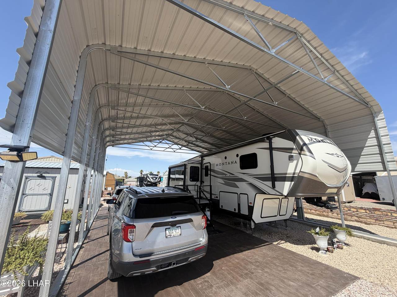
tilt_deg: +9.9
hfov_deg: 102.1
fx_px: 161
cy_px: 148
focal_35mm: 14
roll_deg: -2.1
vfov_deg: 85.7
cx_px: 198
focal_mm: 2.22
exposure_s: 1/770
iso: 32
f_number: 2.2
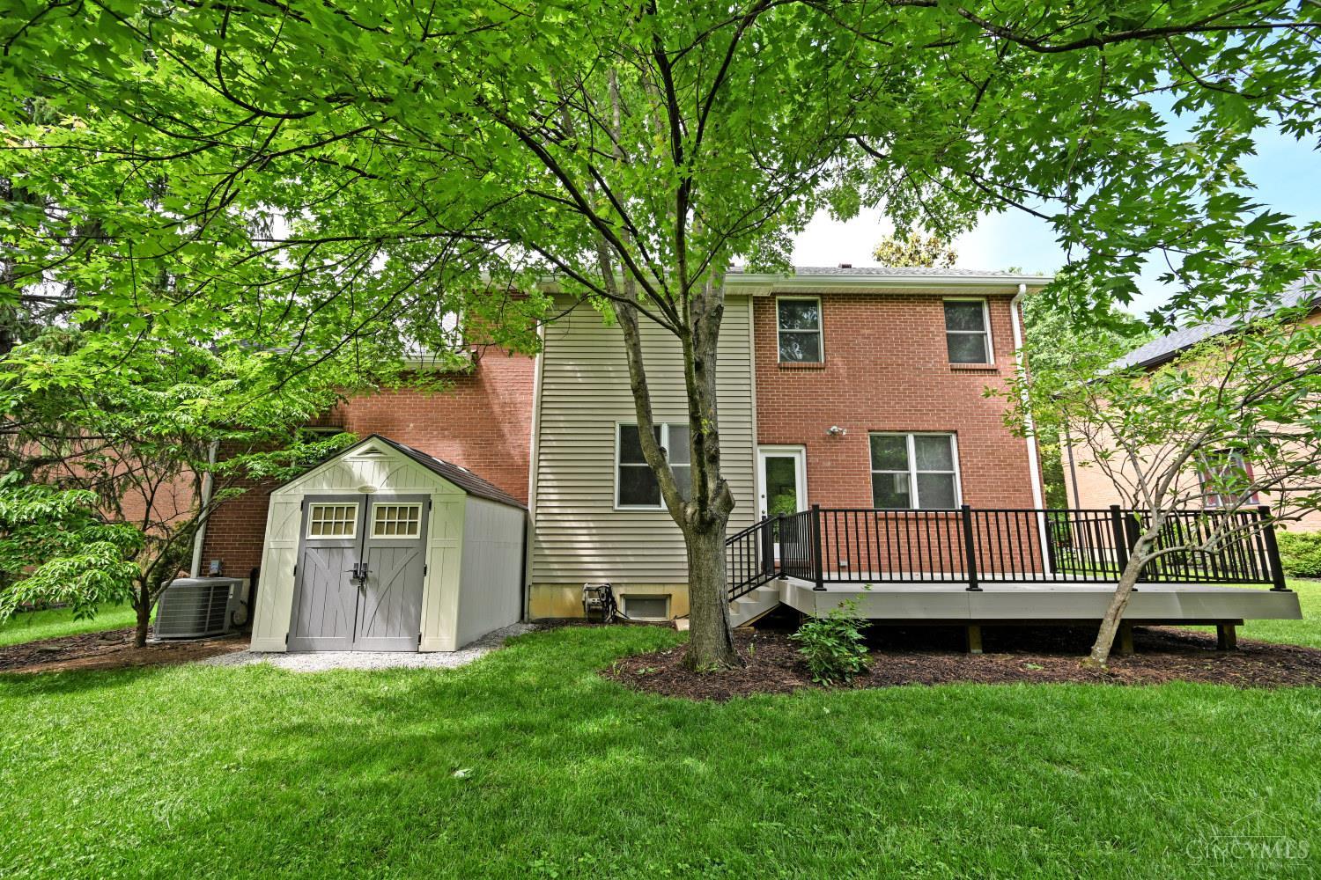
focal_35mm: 15
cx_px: 660
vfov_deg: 77.3
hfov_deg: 100.4
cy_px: 440
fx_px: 550
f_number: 5
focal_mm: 15
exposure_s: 1/250
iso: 200
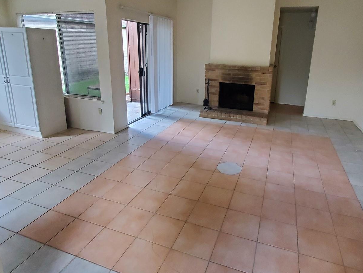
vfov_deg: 60.5
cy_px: 108
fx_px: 231
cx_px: 189
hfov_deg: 76.3
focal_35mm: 22
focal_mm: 1.8
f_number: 2.2
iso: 400
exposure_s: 1/59
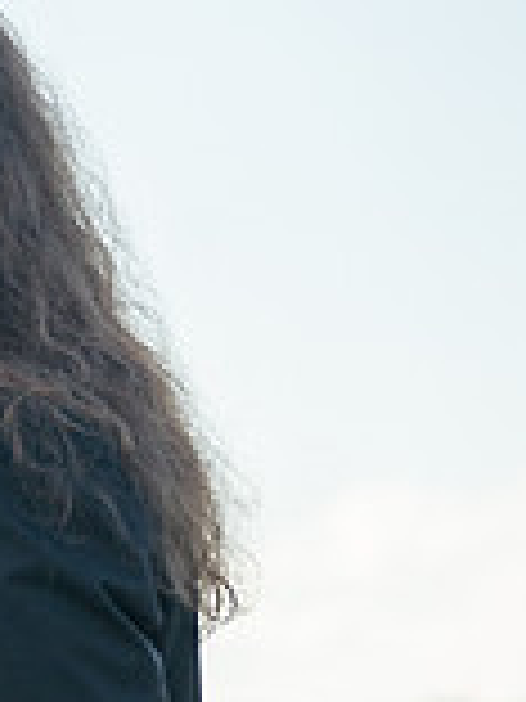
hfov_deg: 3.1
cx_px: -589
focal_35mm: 473
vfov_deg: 4.2
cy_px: 583
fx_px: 9583
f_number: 4
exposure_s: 1/500
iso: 100
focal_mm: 132
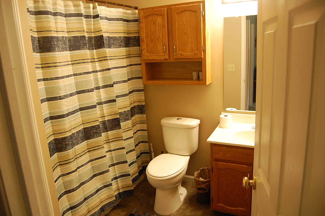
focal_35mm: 27
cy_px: 108
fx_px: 244
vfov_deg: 47.8
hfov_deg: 67.4
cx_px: 162
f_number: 3.5
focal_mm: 18
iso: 720
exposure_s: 1/30
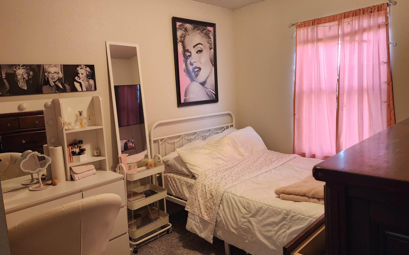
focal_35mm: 25
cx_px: 201
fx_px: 279
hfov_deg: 72.5
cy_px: 116
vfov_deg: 49.2
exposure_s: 1/120
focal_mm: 6.4
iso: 800
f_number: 1.8
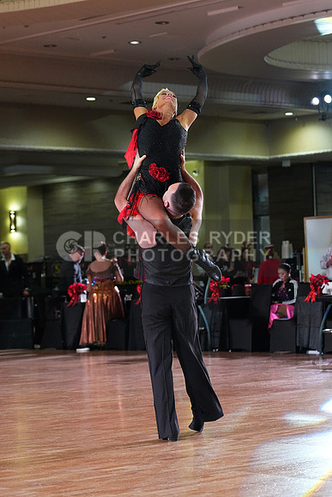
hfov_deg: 13.4
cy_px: 248
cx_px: 166
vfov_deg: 20.0
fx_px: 1410
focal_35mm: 102
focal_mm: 102
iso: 6400
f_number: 5
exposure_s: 1/400
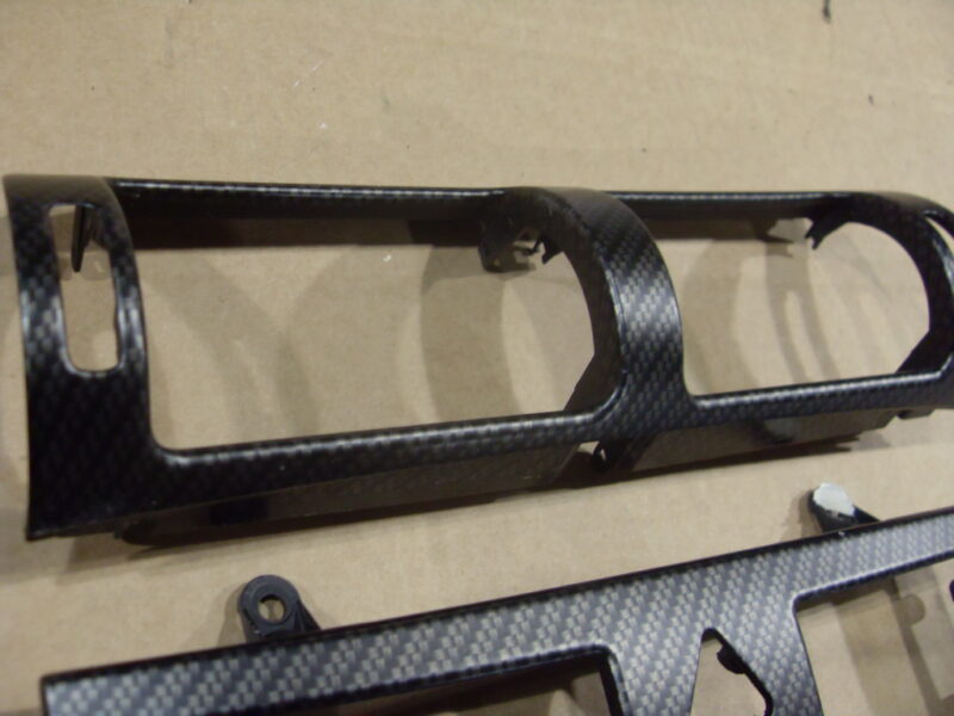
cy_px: 358
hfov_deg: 52.6
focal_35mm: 35
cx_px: 477
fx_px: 965
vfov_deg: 40.7
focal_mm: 6.3
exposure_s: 1/30
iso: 200
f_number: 2.8
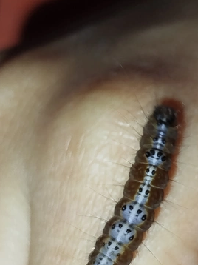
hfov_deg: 14.4
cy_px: 145
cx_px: 159
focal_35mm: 102
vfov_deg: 19.3
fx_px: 779
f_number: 1.7
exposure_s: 1/50
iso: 125
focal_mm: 5.31
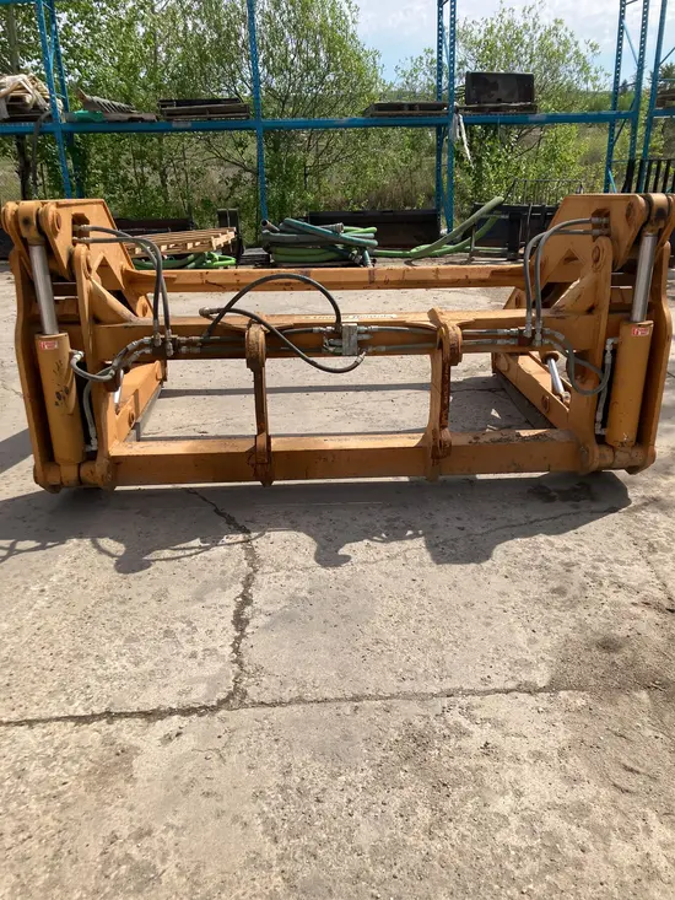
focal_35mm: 28
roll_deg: +2.5
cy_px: 450
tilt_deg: -21.5
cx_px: 338
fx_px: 728
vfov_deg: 63.4
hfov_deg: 49.8
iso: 32
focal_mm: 3.99
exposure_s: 1/2114
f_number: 1.8
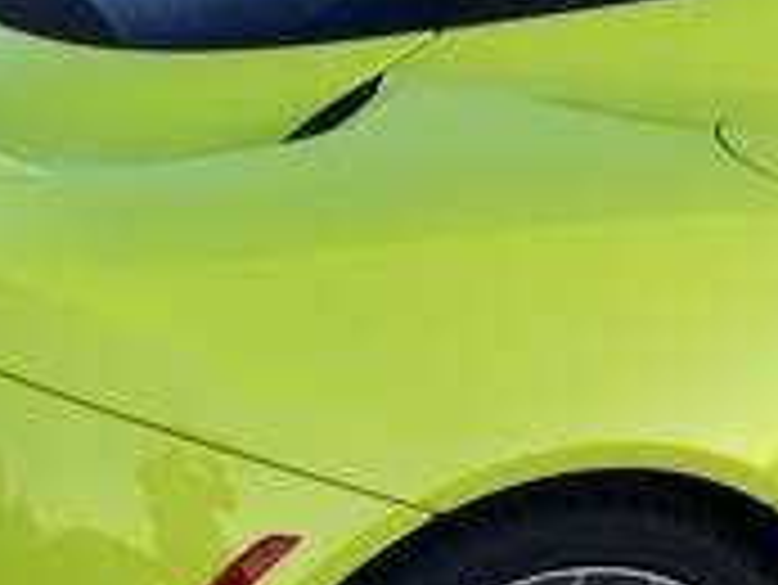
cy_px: 279
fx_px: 2407
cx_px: 890
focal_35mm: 107
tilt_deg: -14.9
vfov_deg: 13.9
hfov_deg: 17.6
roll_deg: -4.9
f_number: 2.2
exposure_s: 1/120
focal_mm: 4.15
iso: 32
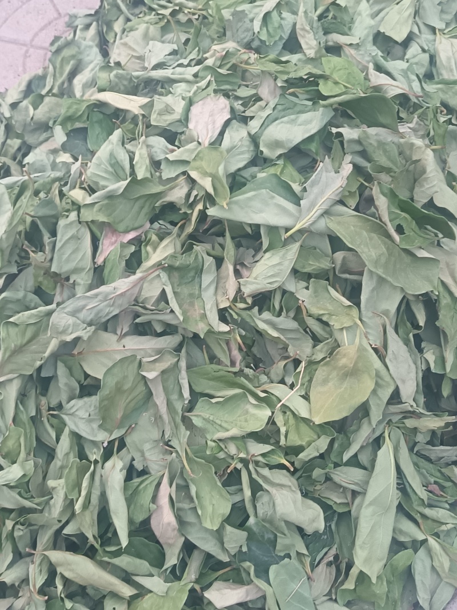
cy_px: 305
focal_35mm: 48
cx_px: 228
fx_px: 845
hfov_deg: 30.3
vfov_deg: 39.7
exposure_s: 1/33.3
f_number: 1.75
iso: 789
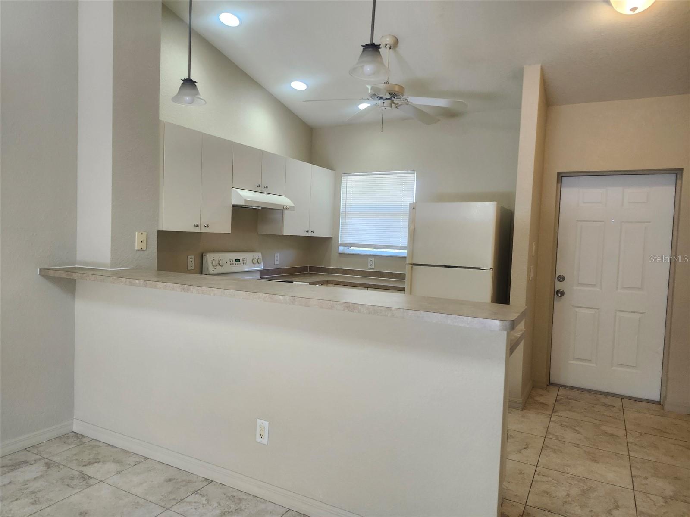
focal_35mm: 23
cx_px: 345
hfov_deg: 73.9
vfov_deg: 58.9
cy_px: 258
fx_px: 458
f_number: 1.8
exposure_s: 1/120
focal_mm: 5.54
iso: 200
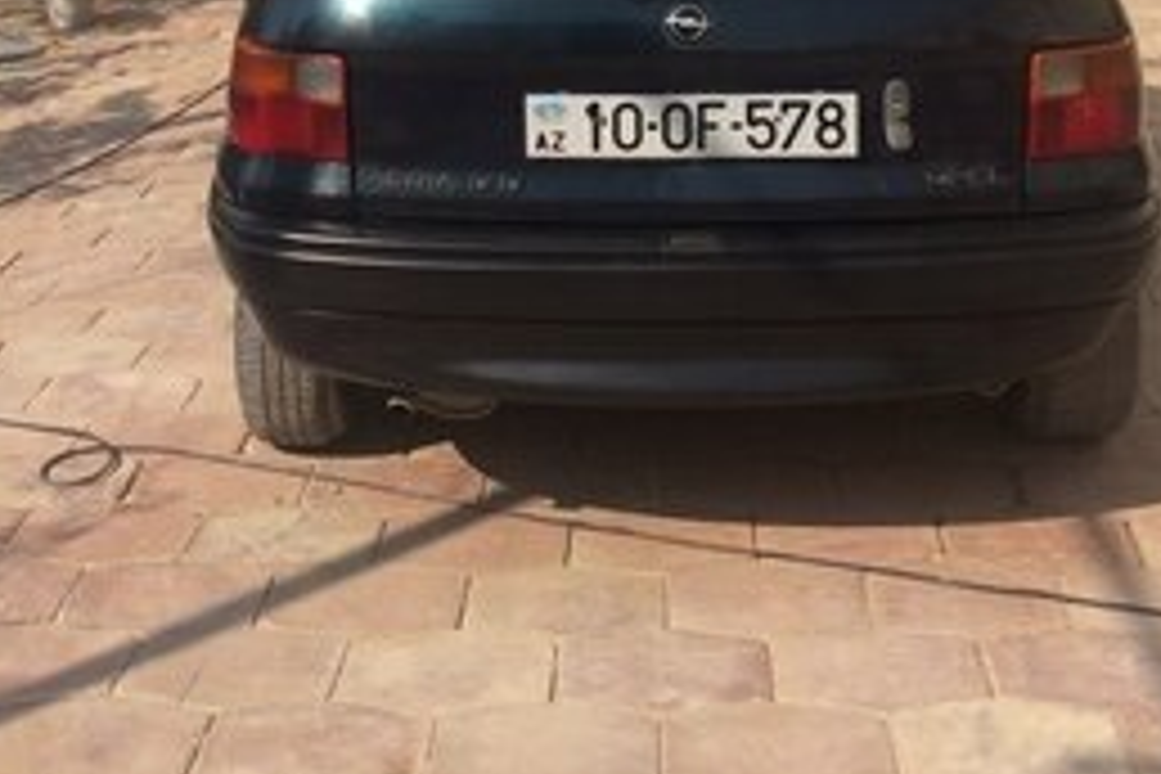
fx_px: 1870
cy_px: -126
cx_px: 608
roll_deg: +0.9
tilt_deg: -8.8
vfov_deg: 21.8
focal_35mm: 58
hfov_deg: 34.5
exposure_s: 1/2160
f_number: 2.2
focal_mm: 4.15
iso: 32
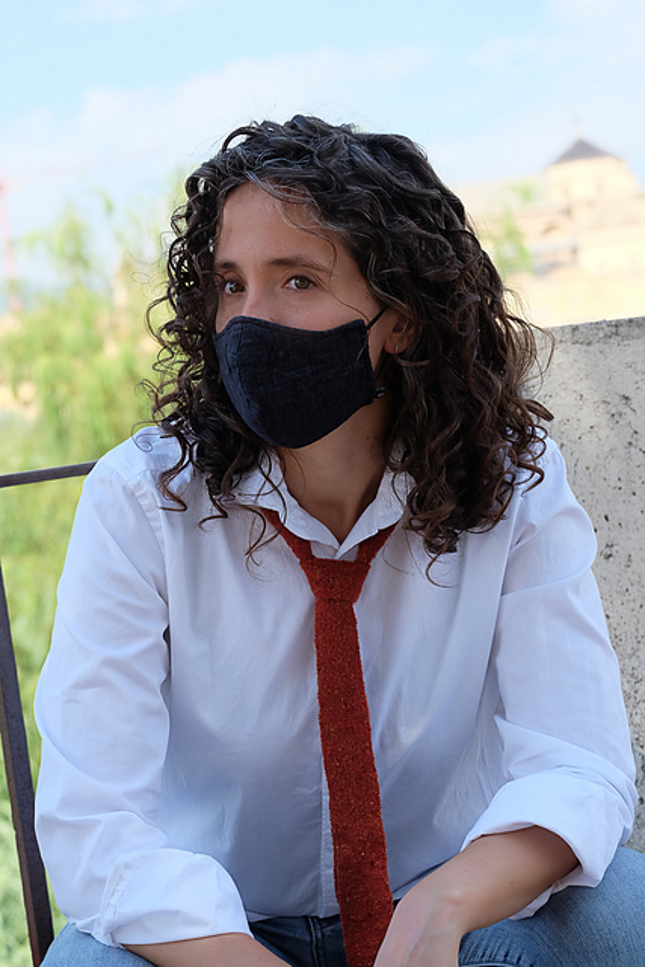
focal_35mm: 95
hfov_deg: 14.4
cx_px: 322
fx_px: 2552
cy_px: 484
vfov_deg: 21.5
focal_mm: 63.2
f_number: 5.6
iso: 400
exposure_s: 1/420
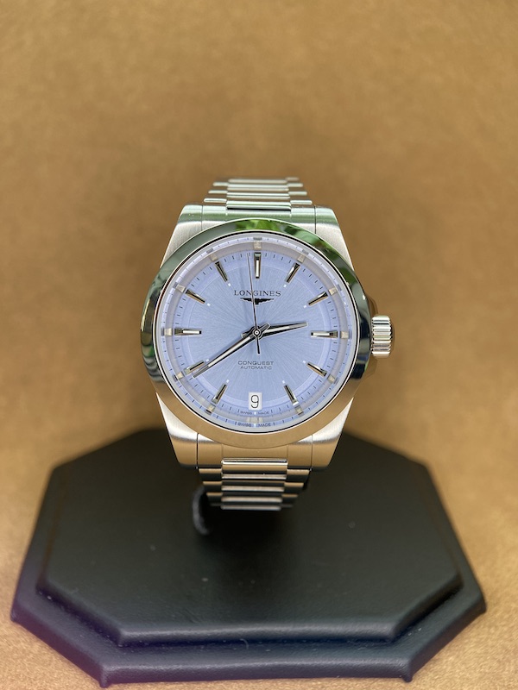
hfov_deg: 53.1
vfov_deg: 67.3
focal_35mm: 26
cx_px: 259
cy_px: 345
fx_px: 519
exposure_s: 1/121
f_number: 1.8
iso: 100
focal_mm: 4.25
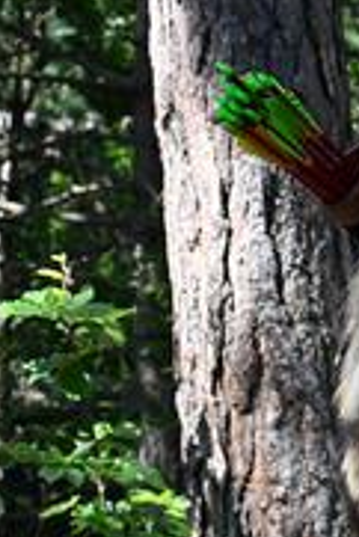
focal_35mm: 212
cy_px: 142
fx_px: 3165
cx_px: 920
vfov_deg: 9.7
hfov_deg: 6.2
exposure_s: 1/250
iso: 250
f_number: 6.3
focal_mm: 48
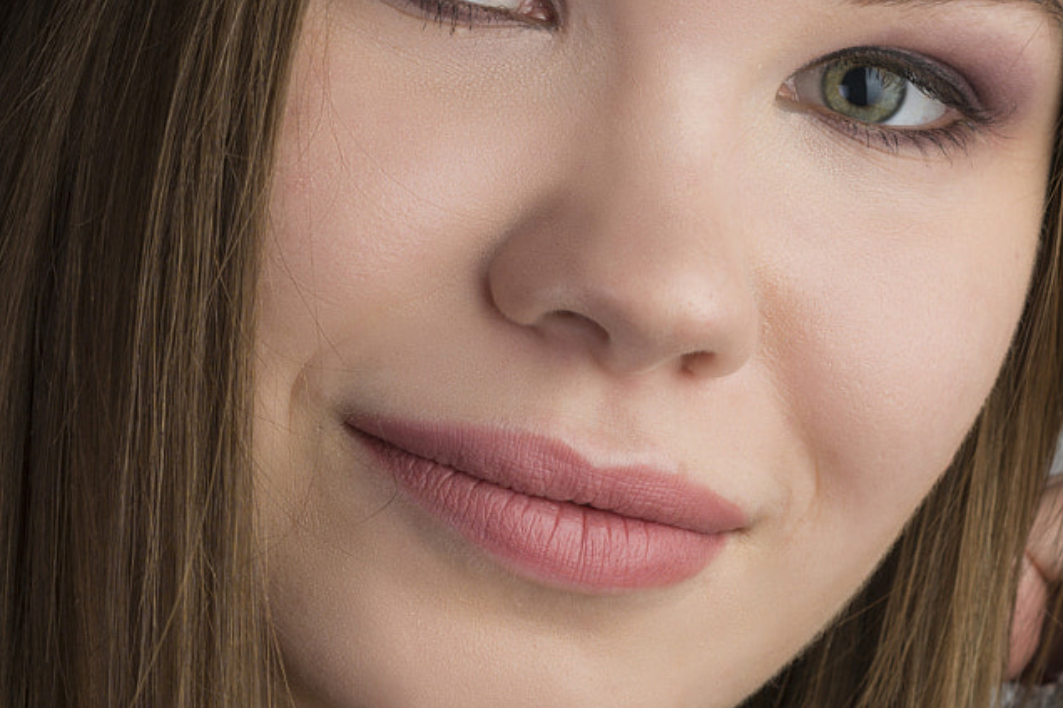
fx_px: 6318
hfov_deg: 9.6
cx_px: 592
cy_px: 152
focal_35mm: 214
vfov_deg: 6.4
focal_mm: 85
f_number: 9
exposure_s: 1/100
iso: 100
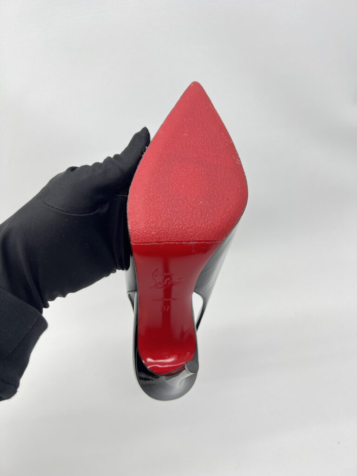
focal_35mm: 26
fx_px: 358
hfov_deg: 53.1
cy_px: 238
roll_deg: +1.5
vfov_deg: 67.3
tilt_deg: -39.2
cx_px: 178
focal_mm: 5.7
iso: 40
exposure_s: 1/100
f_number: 1.5
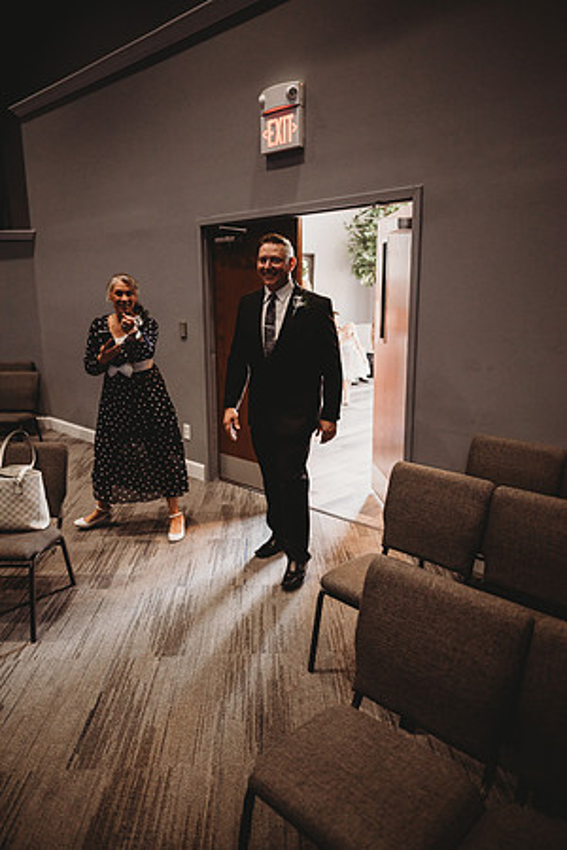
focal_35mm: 24
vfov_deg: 73.7
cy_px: 425
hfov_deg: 53.1
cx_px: 284
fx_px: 567
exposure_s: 1/125
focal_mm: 24
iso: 400
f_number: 2.2
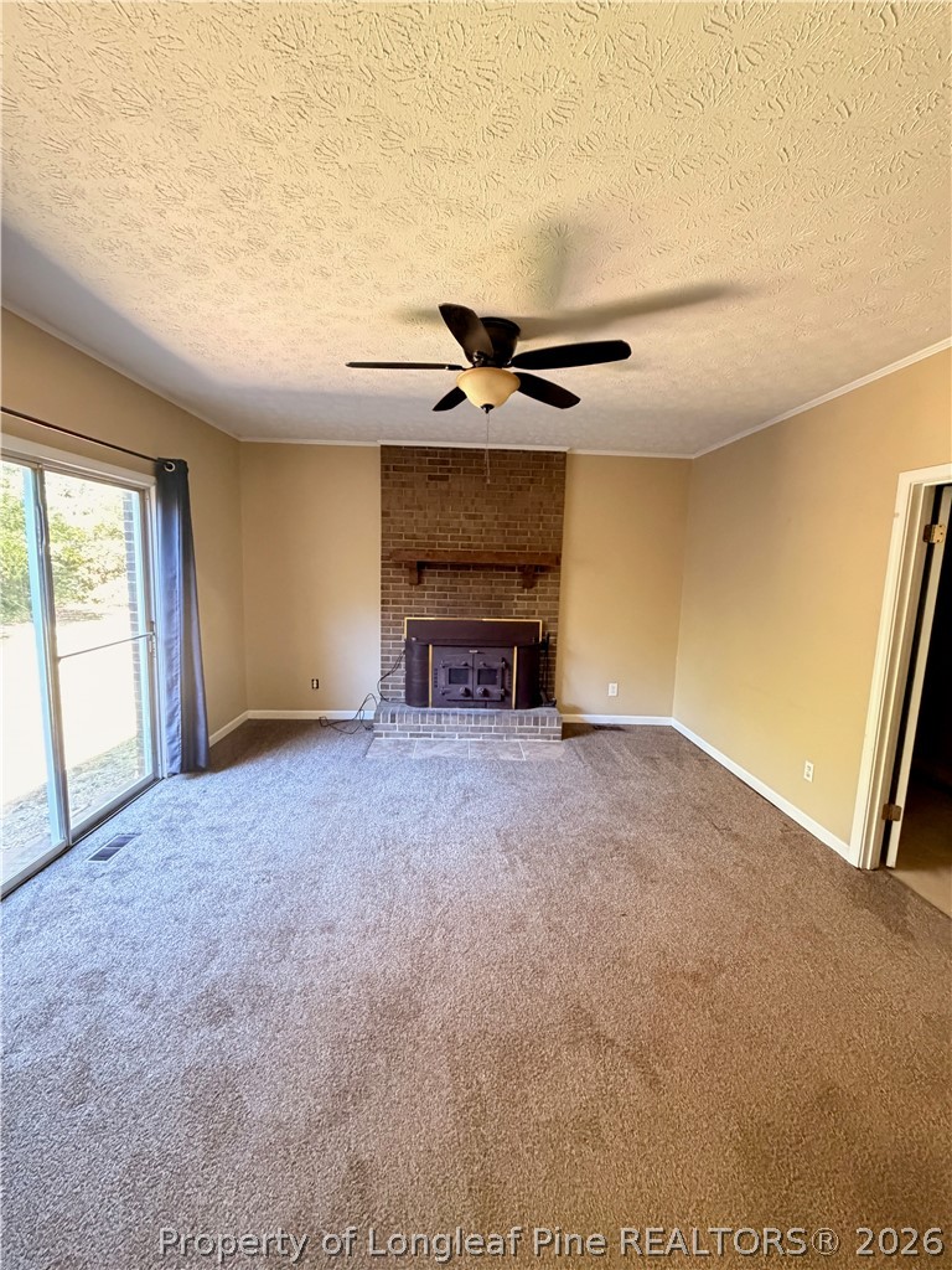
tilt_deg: -8.3
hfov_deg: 85.7
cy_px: 635
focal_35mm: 14
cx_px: 476
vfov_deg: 102.1
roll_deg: -2.2
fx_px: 513
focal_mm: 2.22
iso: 1000
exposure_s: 1/60
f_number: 2.2
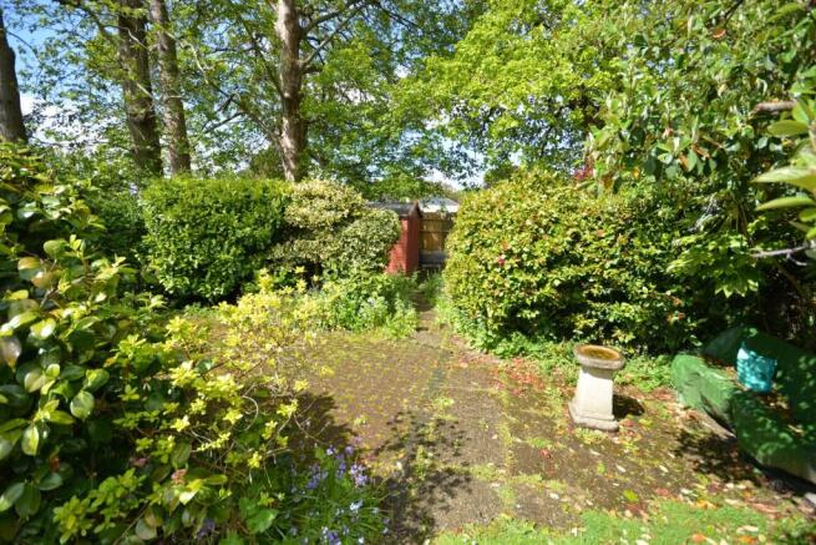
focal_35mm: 15
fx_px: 340
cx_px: 408
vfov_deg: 77.4
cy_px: 272
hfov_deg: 100.4
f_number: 6.3
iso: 400
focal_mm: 10
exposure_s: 1/640
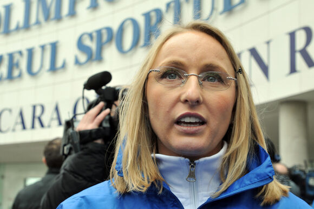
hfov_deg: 30.6
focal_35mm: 66
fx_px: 575
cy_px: 104
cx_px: 157
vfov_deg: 20.6
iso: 400
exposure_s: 1/160
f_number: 10
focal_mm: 44
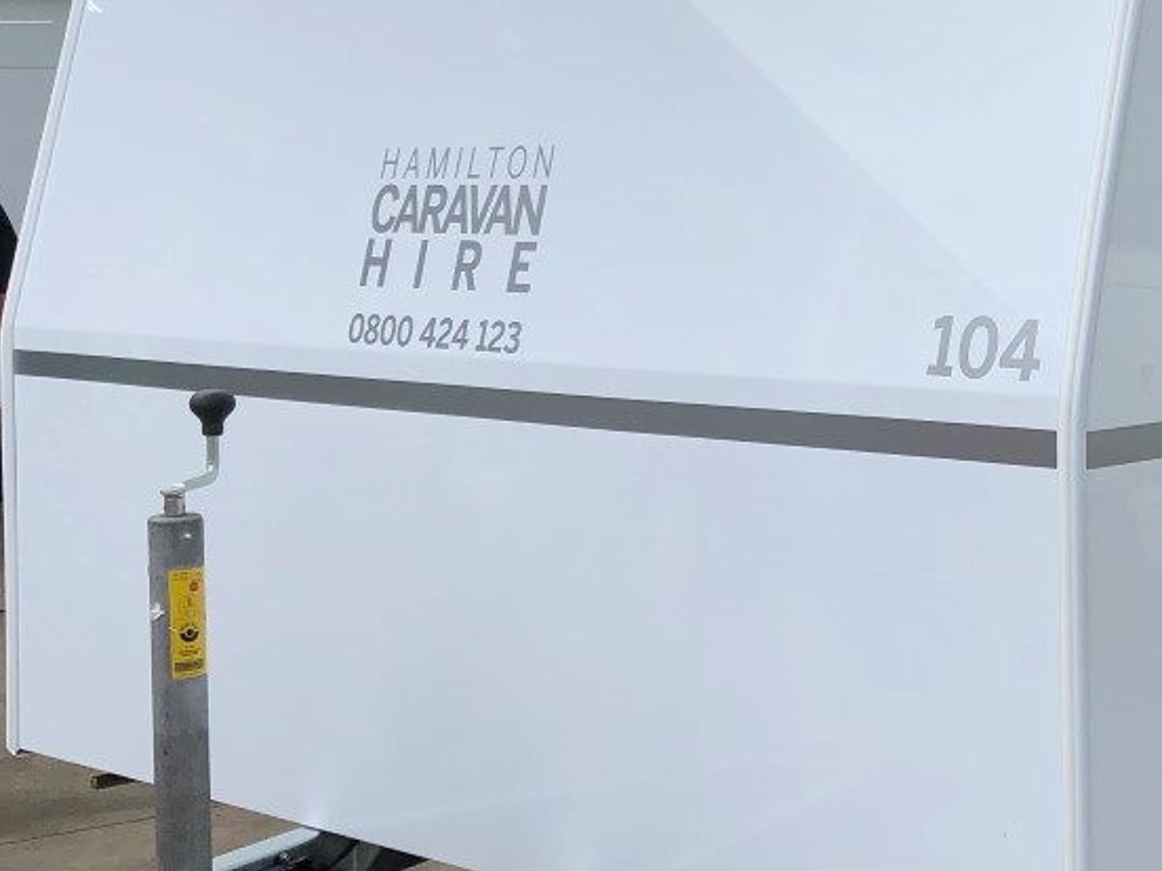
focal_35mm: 73
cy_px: 274
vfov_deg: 20.1
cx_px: 1274
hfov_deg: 24.9
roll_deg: +1.6
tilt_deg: -1.5
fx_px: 2450
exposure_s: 1/1621
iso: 20
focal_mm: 3.99
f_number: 1.8
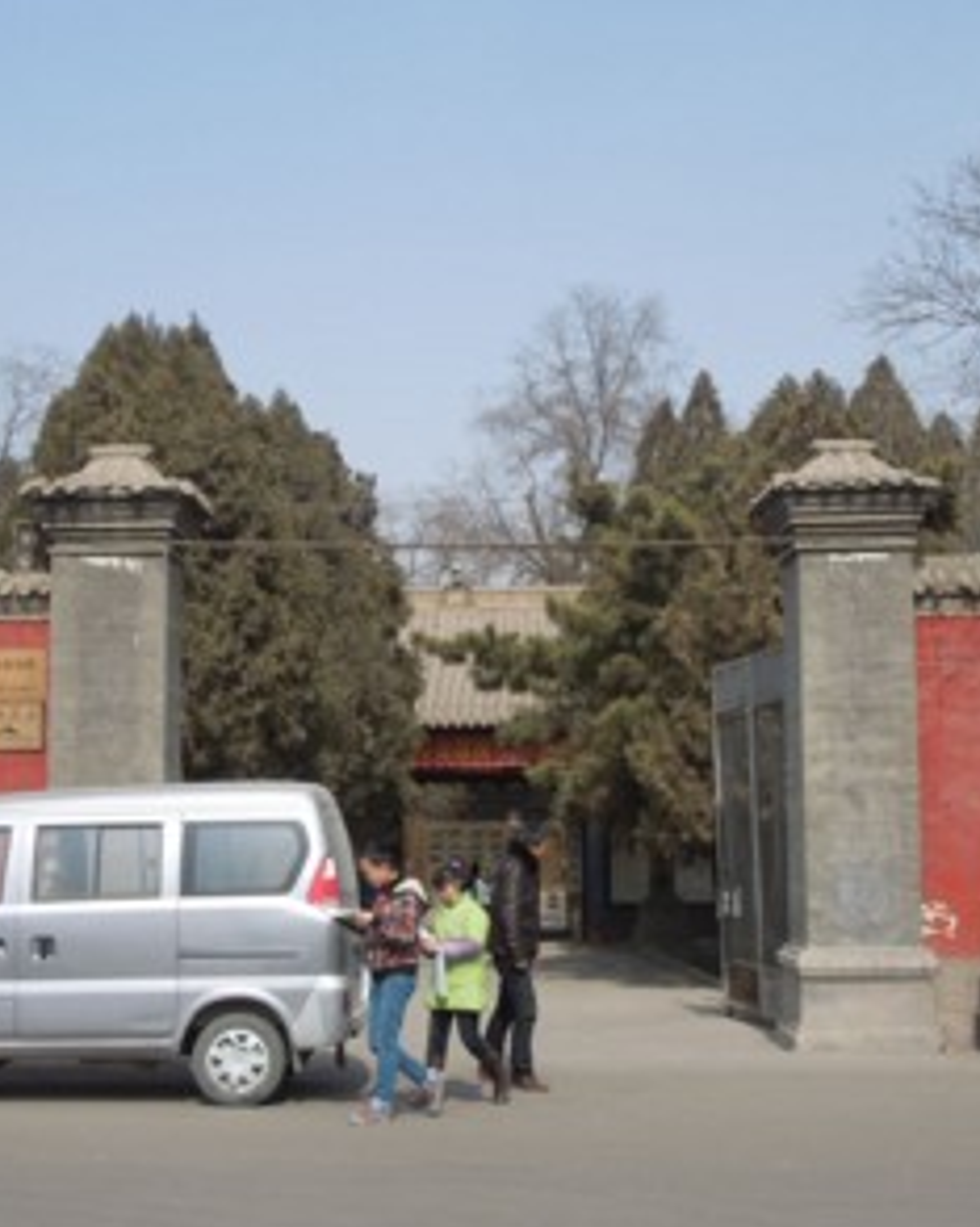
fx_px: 1887
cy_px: 616
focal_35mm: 52
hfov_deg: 29.1
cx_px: 448
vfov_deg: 36.0
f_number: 3.8
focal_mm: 7
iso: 100
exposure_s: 1/800
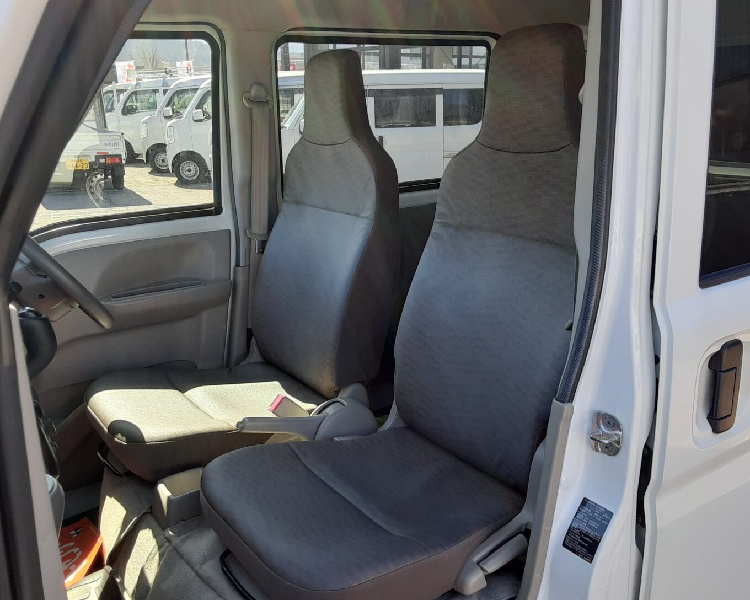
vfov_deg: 47.1
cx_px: 402
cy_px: 328
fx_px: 688
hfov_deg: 57.1
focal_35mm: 31
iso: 40
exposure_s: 1/300
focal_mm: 2.91
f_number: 1.9
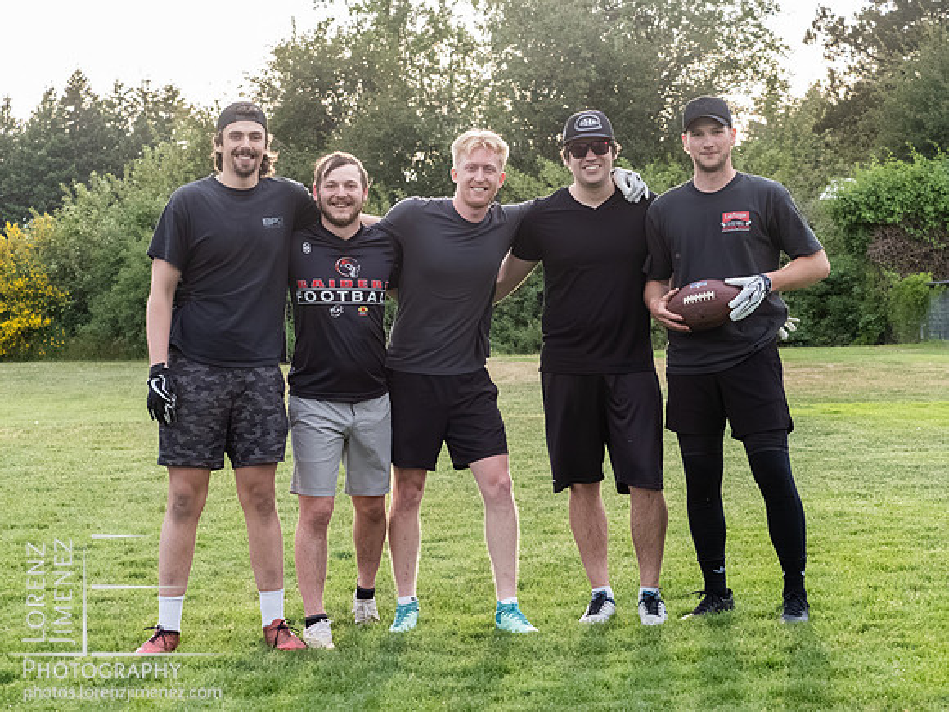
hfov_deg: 19.2
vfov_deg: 14.5
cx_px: 474
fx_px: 2805
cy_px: 360
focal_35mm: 102
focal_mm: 46
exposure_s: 1/1250
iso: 3200
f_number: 4.5
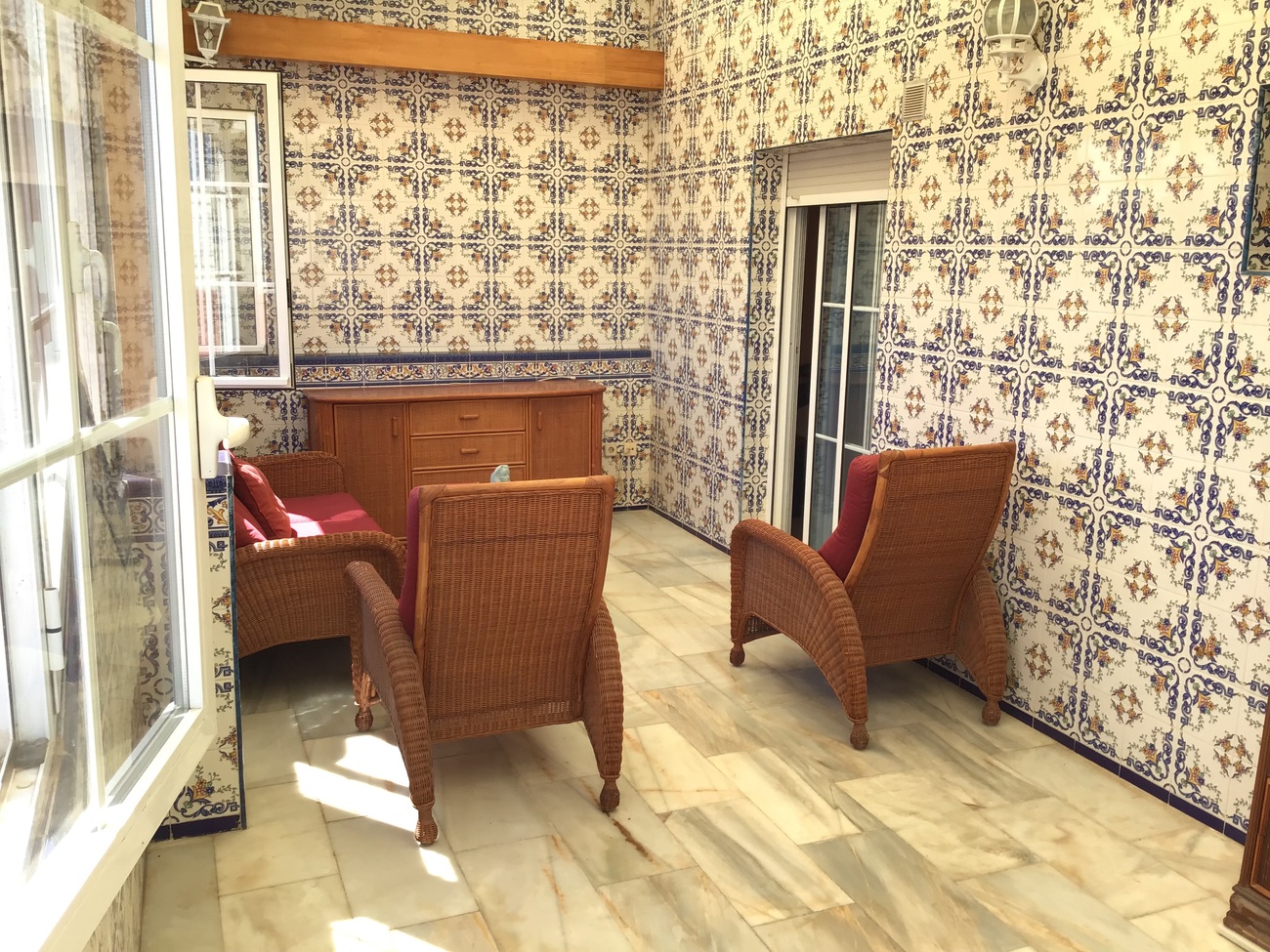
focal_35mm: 31
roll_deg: -0.4
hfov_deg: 58.4
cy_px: 476
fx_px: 1137
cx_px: 635
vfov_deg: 45.4
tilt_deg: -13.9
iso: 25
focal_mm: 3.3
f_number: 2.4
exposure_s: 1/237
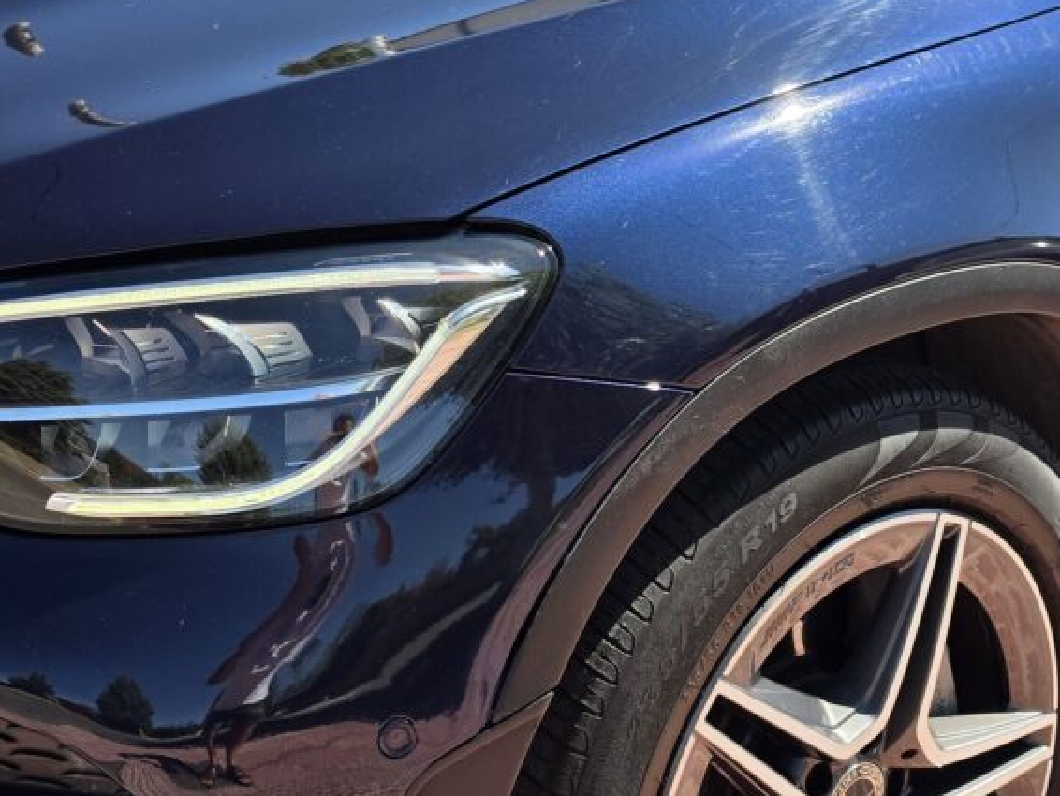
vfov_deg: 22.6
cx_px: 670
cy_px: 318
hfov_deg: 29.7
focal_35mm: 65
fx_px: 1991
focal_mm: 6.5
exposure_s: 1/3889
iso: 64
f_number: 1.4
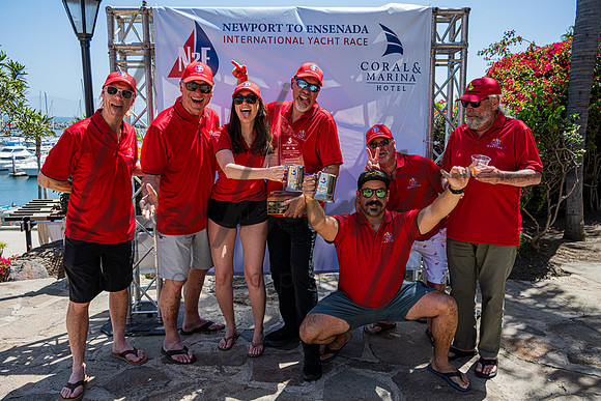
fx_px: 475
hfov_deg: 64.7
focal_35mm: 28
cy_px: 197
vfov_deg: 45.8
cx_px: 301
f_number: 5.6
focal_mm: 26.5
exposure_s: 1/250
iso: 140
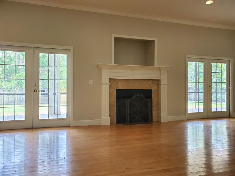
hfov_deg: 67.3
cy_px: 88
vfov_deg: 53.1
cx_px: 118
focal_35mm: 26
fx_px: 177
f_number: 2.4
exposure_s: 1/120
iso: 500
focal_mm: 4.3
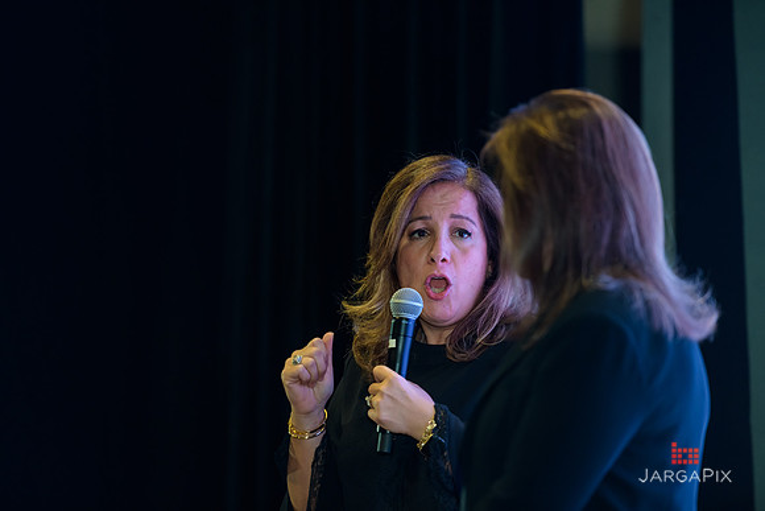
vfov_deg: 6.9
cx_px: 382
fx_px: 4251
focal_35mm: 200
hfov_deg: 10.3
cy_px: 256
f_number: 3.2
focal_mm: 200
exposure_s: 1/200
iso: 1250
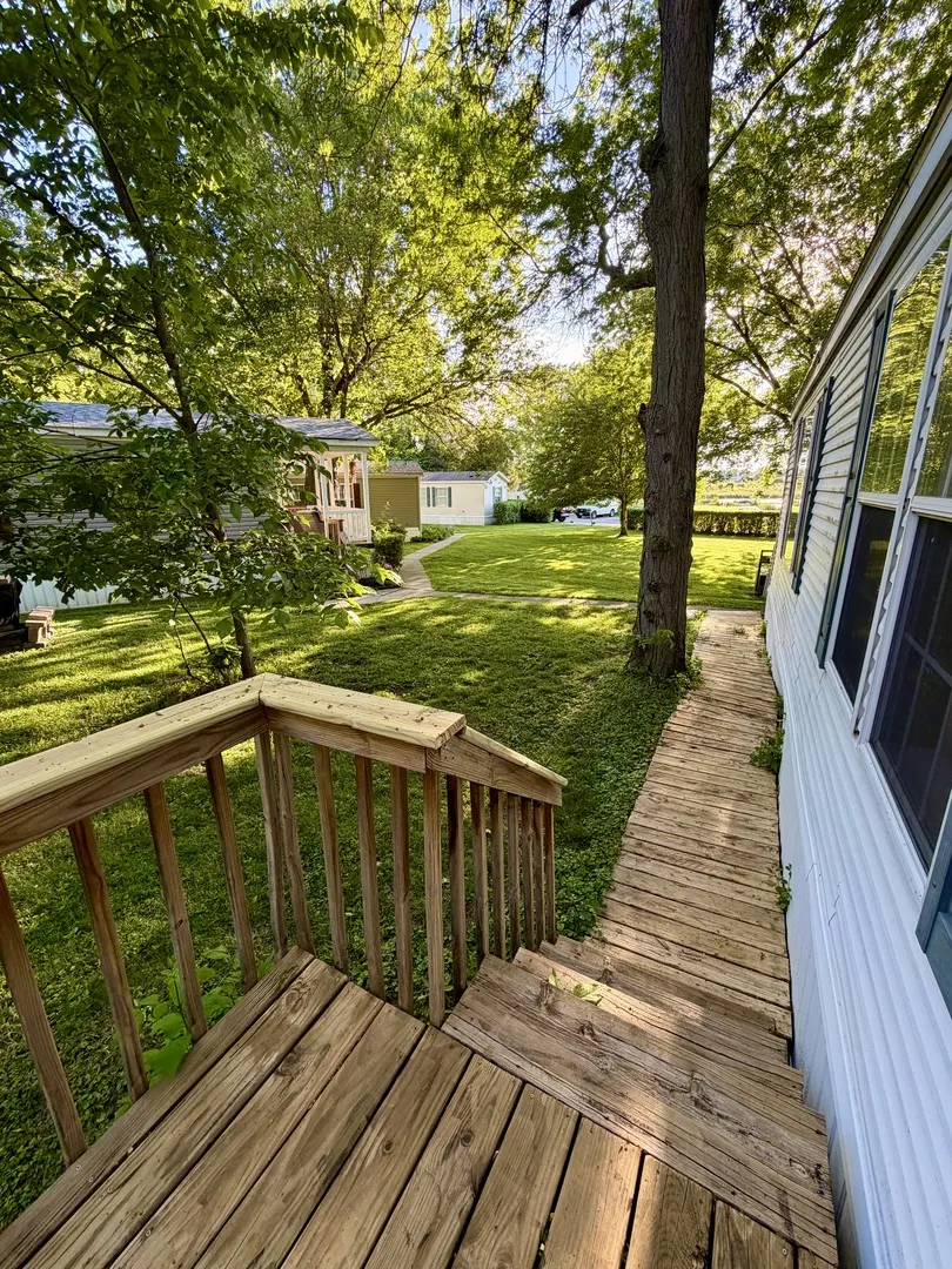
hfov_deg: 85.7
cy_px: 634
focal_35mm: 14
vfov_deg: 102.1
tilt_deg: -15.9
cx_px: 476
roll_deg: +0.1
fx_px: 513
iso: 100
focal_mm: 2.22
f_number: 2.2
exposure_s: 1/121
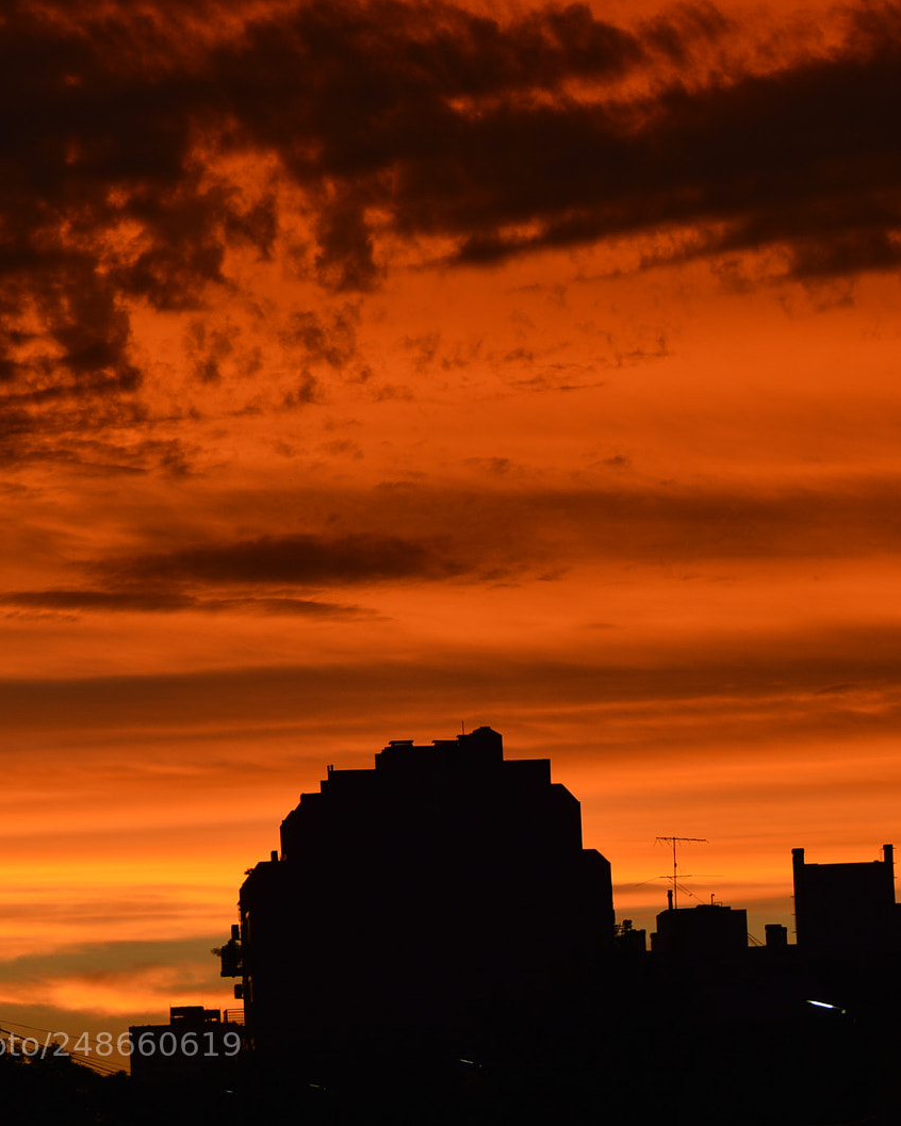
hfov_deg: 10.4
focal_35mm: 149
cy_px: 561
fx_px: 4965
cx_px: 536
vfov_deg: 12.9
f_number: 5.6
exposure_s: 1/125
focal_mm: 70
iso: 110
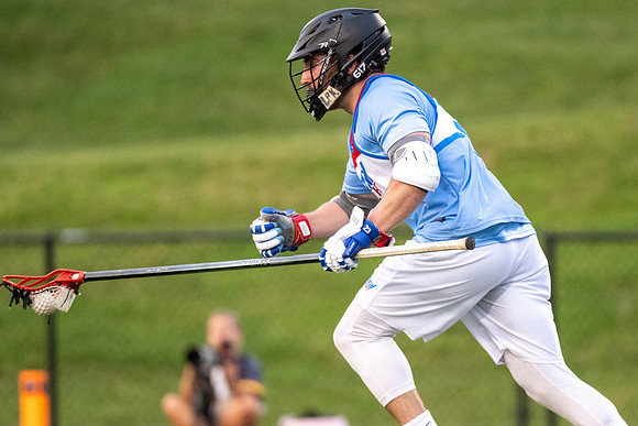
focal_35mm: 708
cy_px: 210
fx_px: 12551
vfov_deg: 1.9
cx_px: 445
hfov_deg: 2.9
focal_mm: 500
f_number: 5.6
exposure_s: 1/1000
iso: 5600
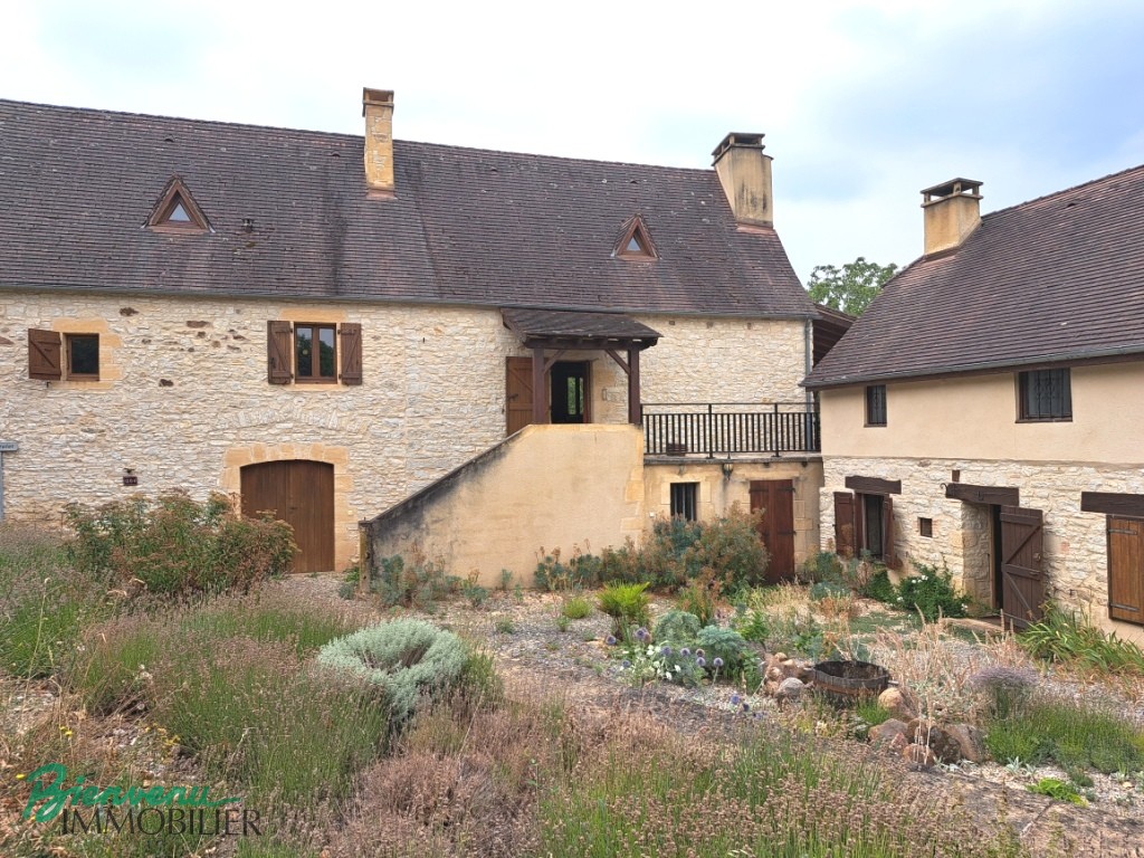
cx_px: 572
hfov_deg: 71.6
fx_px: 793
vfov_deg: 56.8
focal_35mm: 24
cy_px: 429
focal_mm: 5.23
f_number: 1.8
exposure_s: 1/578
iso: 50
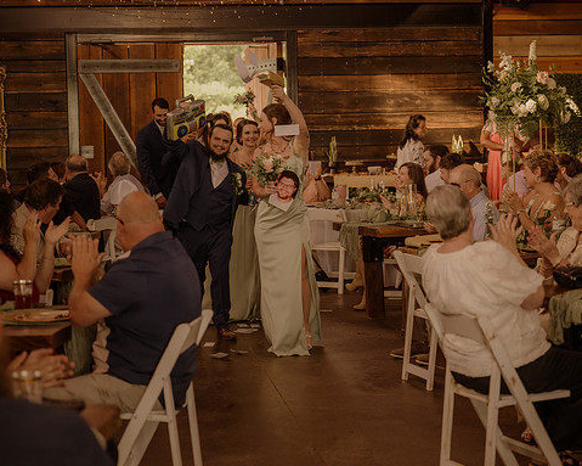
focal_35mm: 75
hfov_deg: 25.4
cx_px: 289
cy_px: 234
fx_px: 1292
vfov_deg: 20.4
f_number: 2.8
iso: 1000
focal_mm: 66
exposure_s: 1/320
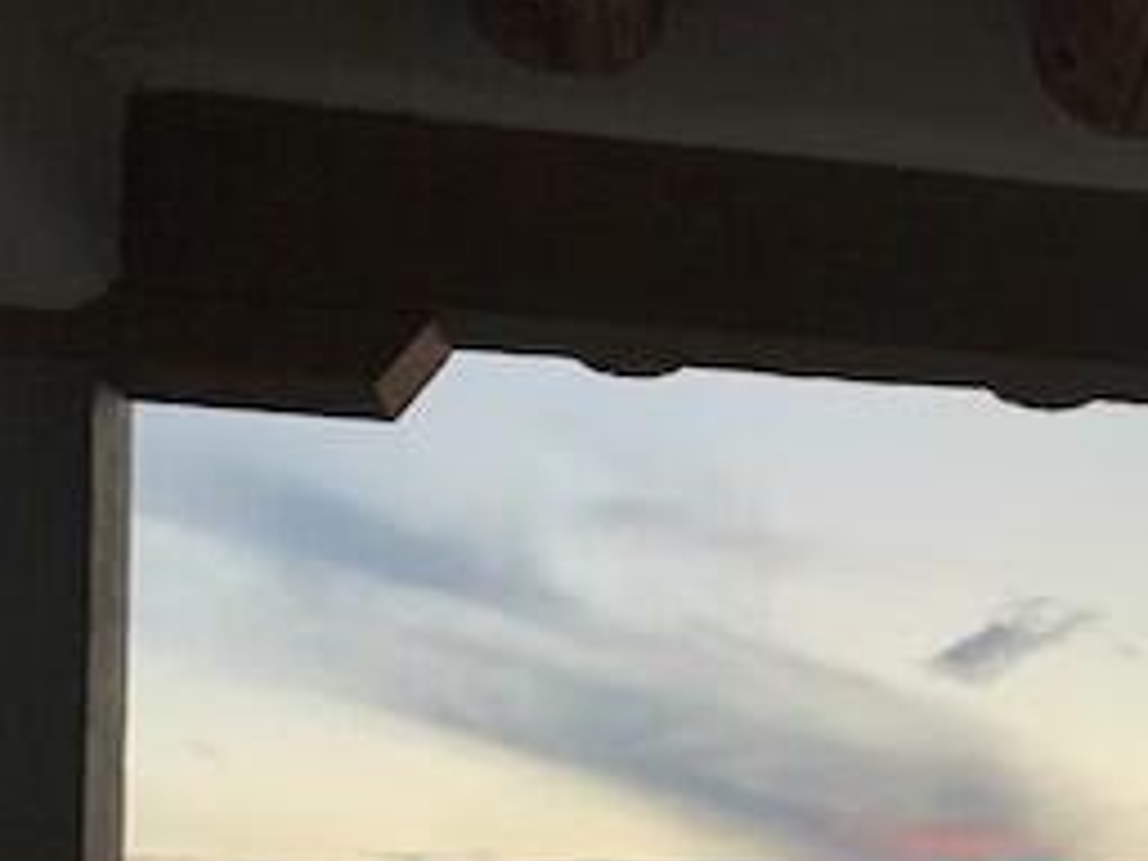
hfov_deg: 26.6
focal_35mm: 65
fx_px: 2156
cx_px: 1363
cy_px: 991
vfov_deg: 21.2
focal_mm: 4.25
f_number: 1.8
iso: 100
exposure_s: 1/112
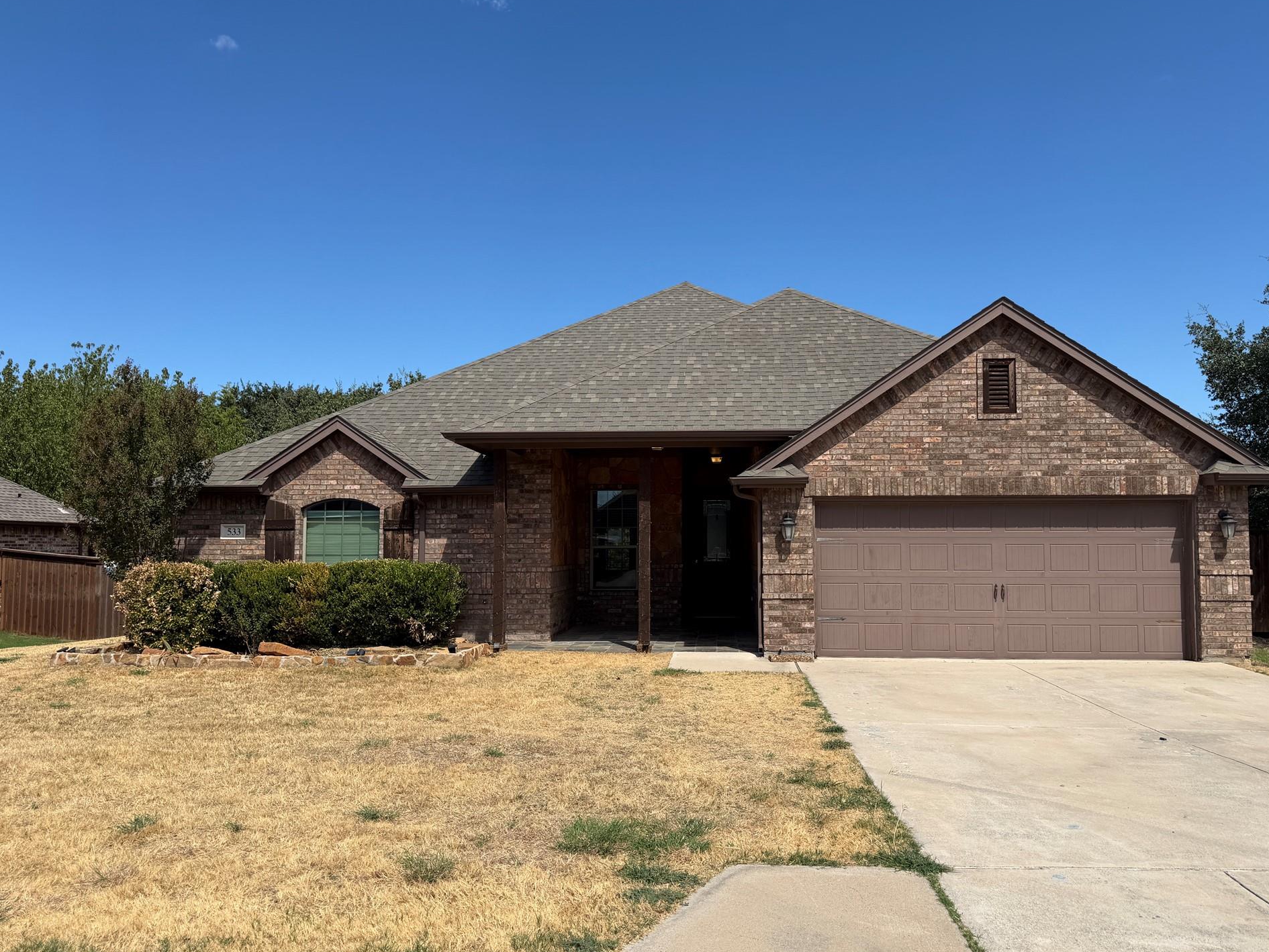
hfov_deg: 67.2
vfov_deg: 53.1
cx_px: 676
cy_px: 495
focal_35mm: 26
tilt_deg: +3.2
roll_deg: +0.4
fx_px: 953
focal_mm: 6.76
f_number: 1.78
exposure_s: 1/5319
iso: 80
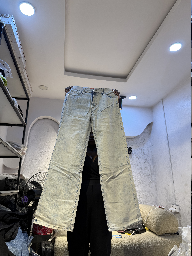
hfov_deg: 56.8
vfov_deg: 71.6
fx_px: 177
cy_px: 128
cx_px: 96
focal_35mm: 24
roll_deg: -0.4
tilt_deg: +18.2
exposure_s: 1/100
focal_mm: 6.76
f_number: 1.78
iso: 64
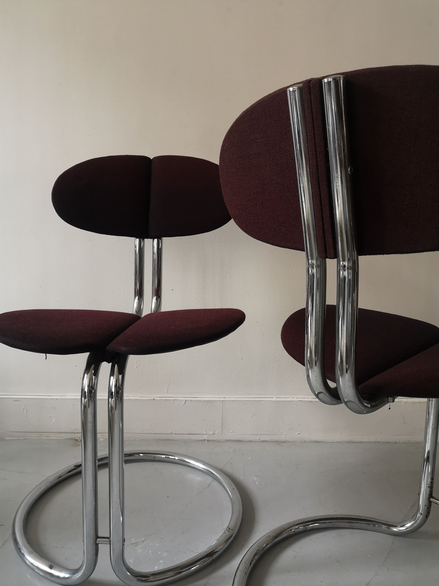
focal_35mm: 27
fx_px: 457
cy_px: 293
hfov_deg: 51.4
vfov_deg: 65.3
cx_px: 220
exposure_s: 1/100
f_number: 1.8
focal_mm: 3.95
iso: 250
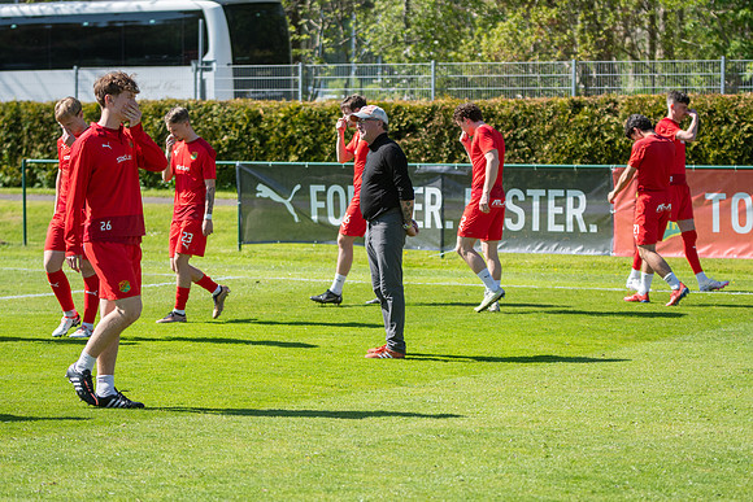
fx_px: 2699
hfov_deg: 15.9
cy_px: 251
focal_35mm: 129
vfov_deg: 10.6
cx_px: 376
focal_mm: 86
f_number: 3.2
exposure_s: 1/2000
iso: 250
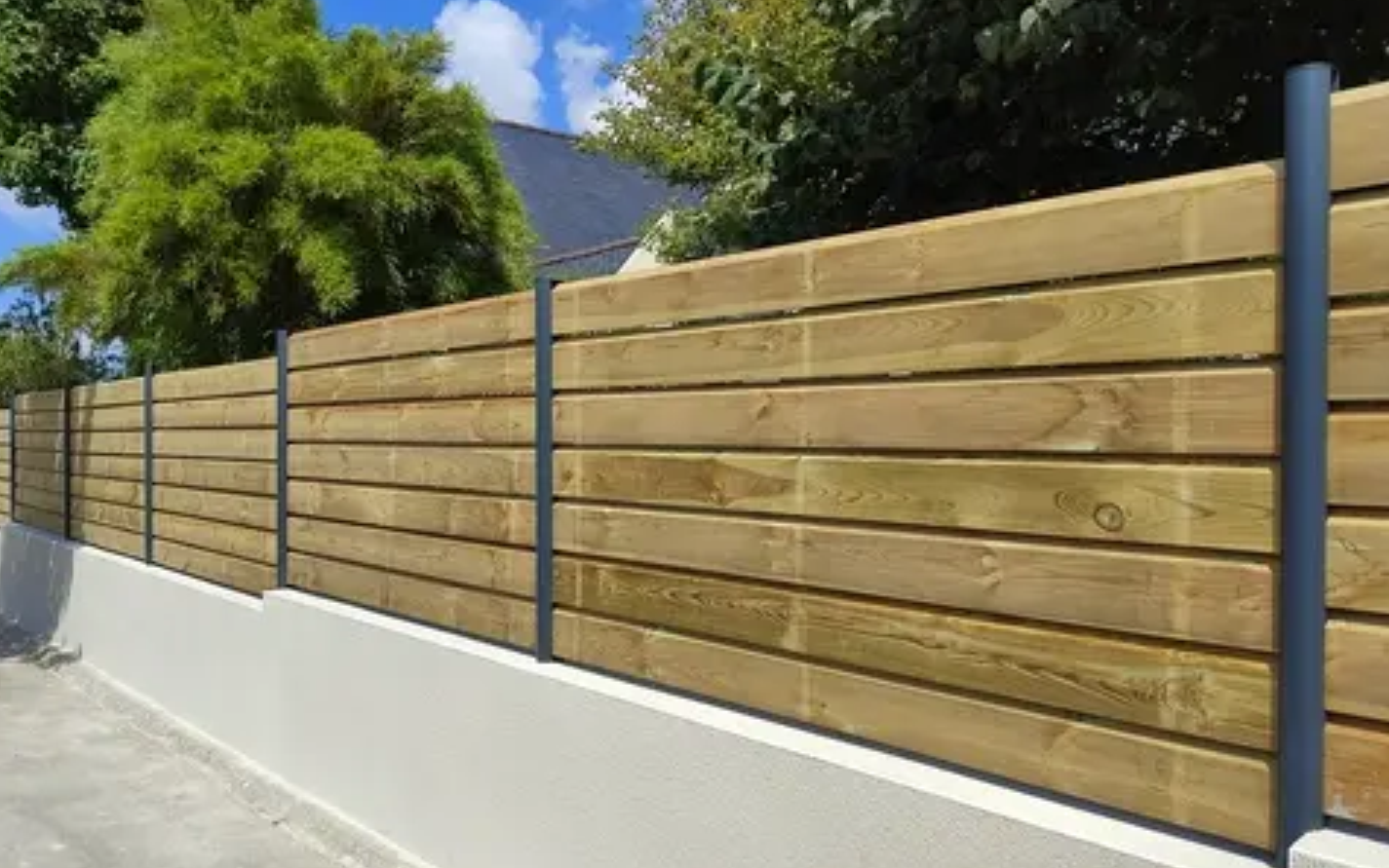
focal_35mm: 26
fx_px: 984
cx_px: 686
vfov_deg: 47.6
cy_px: 438
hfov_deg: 70.4
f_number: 1.89
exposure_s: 1/824
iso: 50
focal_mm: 5.89
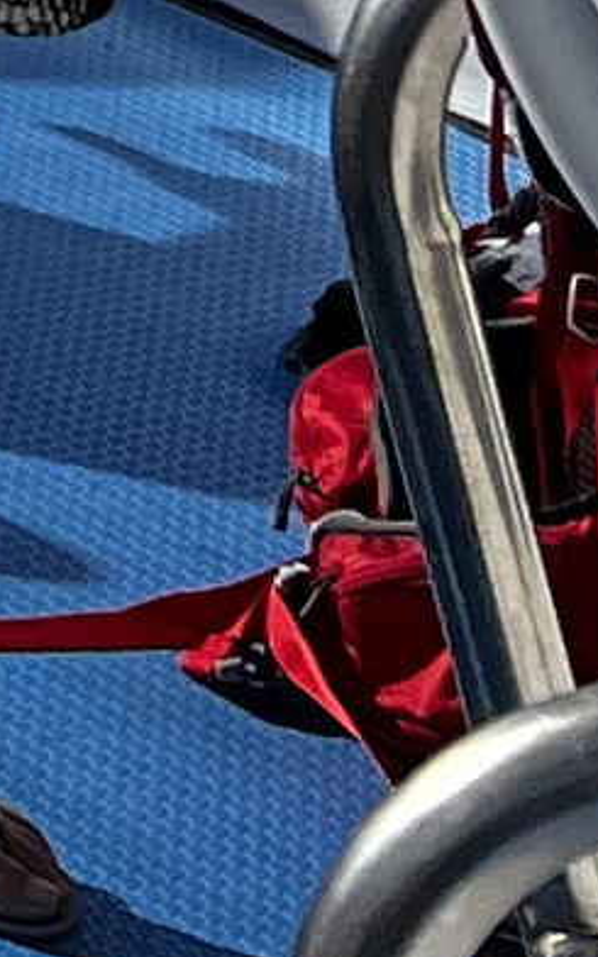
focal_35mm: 281
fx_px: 7327
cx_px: -3310
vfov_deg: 6.7
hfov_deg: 3.8
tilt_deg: -0.6
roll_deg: -0.3
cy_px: -2043
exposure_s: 1/9434
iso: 50
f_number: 1.5
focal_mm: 5.7
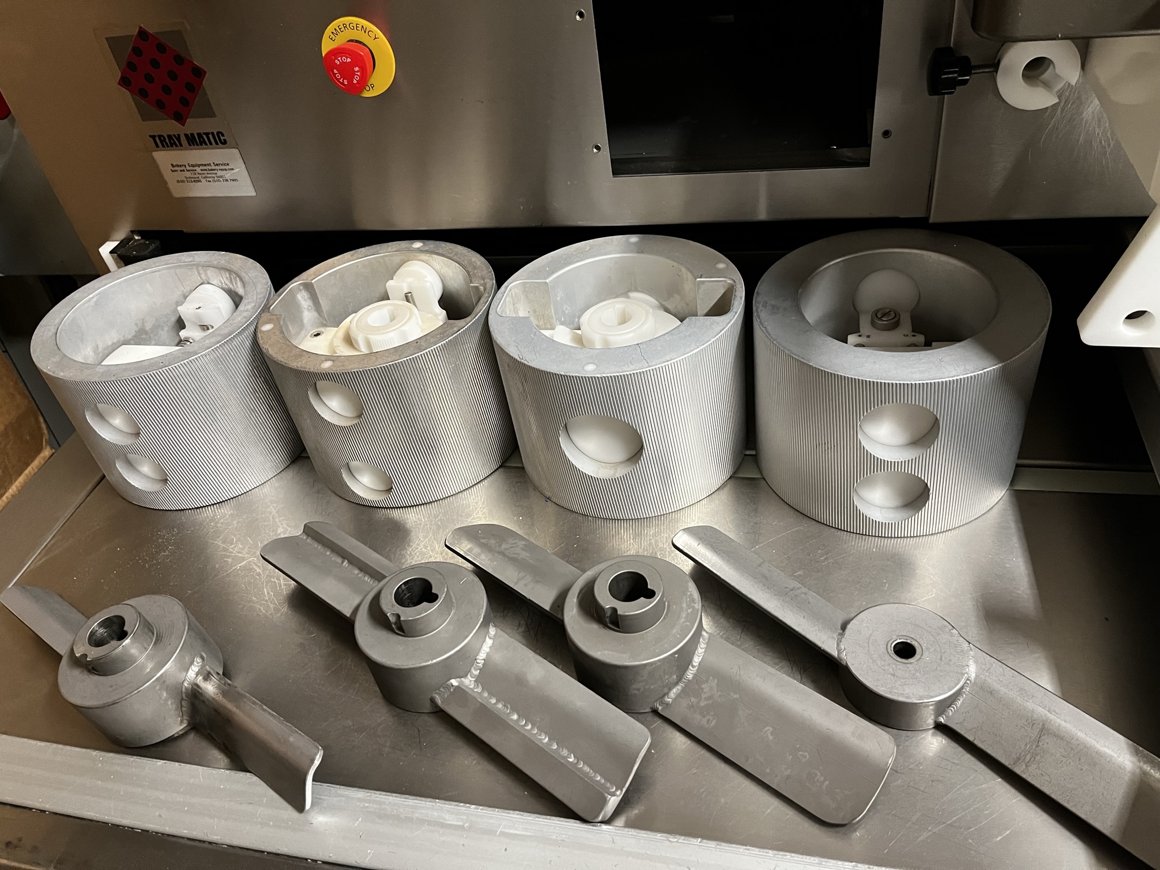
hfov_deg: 67.3
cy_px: 435
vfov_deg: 53.1
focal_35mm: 26
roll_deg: +10.4
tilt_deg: -40.6
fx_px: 871
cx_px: 580
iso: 320
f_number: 1.6
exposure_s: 1/60
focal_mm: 5.1
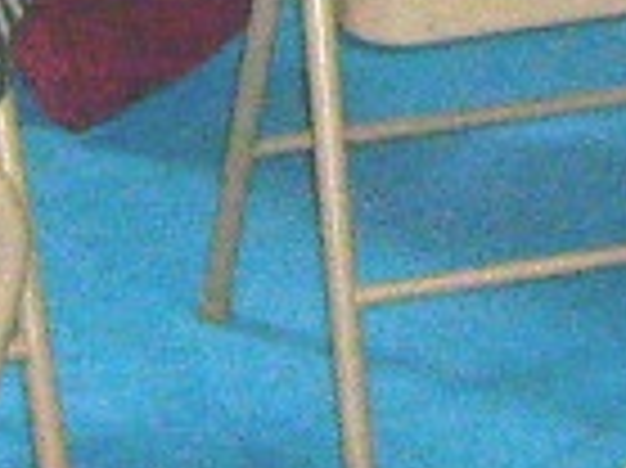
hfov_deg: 7.2
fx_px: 4662
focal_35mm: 258
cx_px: 1477
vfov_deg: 5.2
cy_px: -1251
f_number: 2.8
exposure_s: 1/45
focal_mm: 5.8
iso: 100
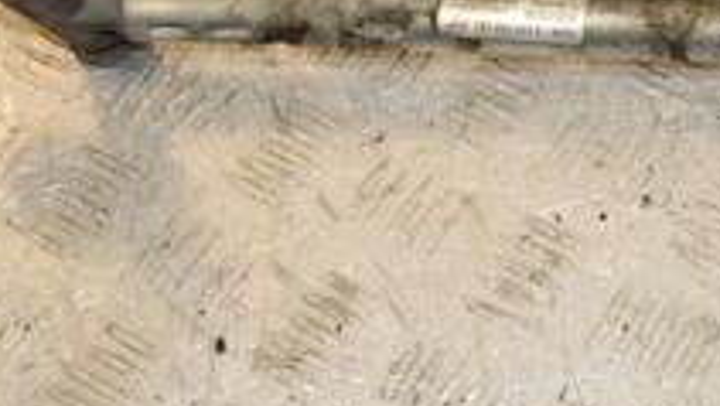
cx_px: 785
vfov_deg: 10.7
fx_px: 2130
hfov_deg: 18.5
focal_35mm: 111
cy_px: -92
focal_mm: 25
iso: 800
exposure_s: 1/200
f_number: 10
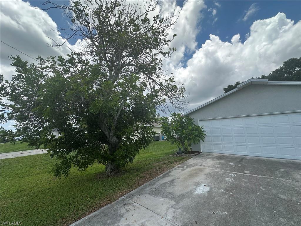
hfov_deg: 102.1
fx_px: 122
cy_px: 113
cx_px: 150
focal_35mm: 14
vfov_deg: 85.7
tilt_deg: +10.1
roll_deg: +0.3
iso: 40
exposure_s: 1/1642
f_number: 2.2
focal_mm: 2.22
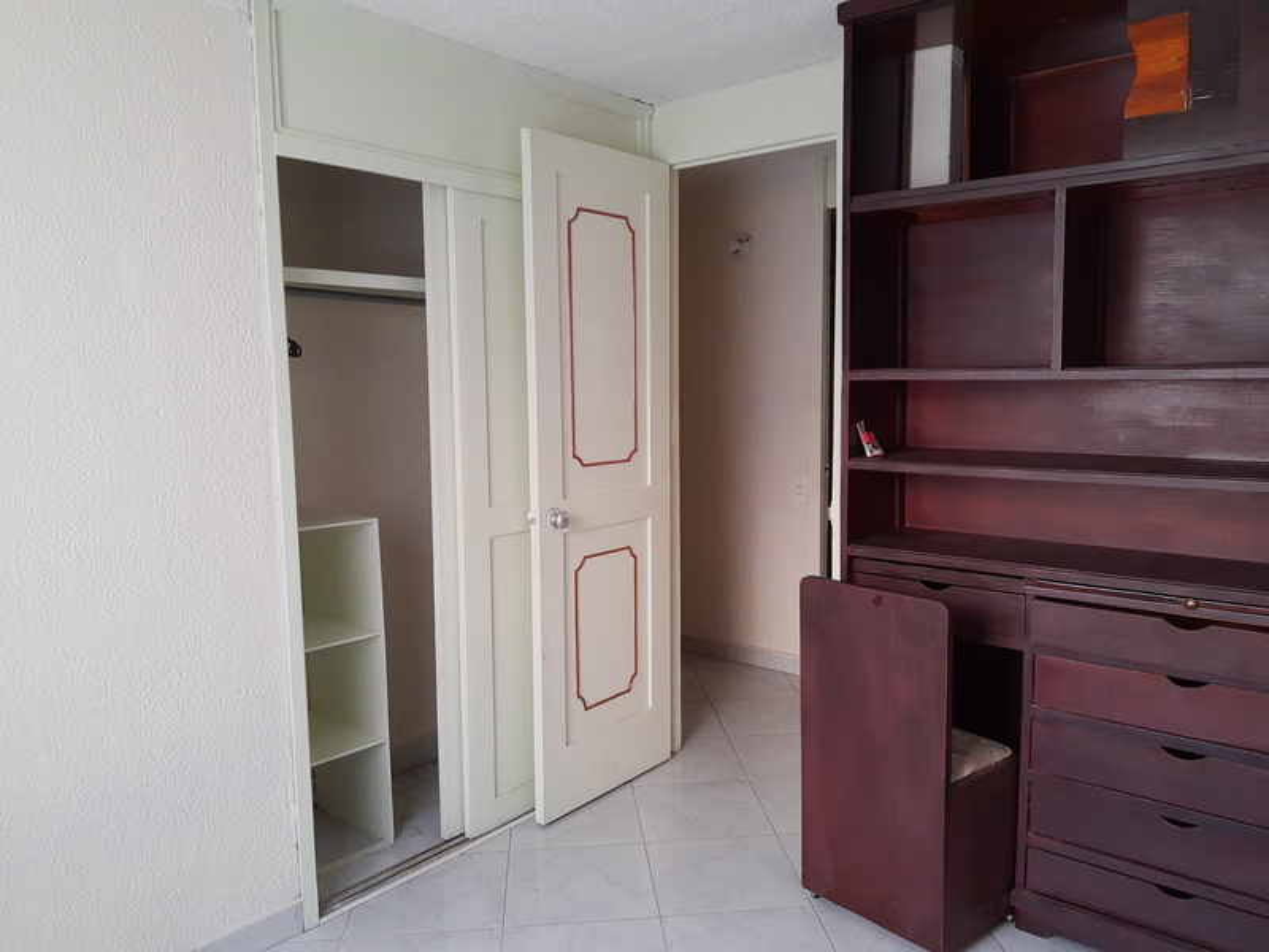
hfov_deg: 67.3
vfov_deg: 53.1
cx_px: 634
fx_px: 953
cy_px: 476
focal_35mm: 26
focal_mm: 4.75
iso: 120
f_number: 1.7
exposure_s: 1/50
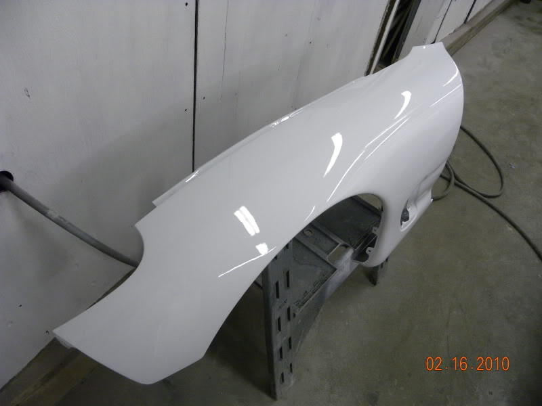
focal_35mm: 26
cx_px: 271
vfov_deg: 53.1
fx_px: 407
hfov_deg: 67.3
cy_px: 203
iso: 362
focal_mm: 4.6
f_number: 2.8
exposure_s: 1/79
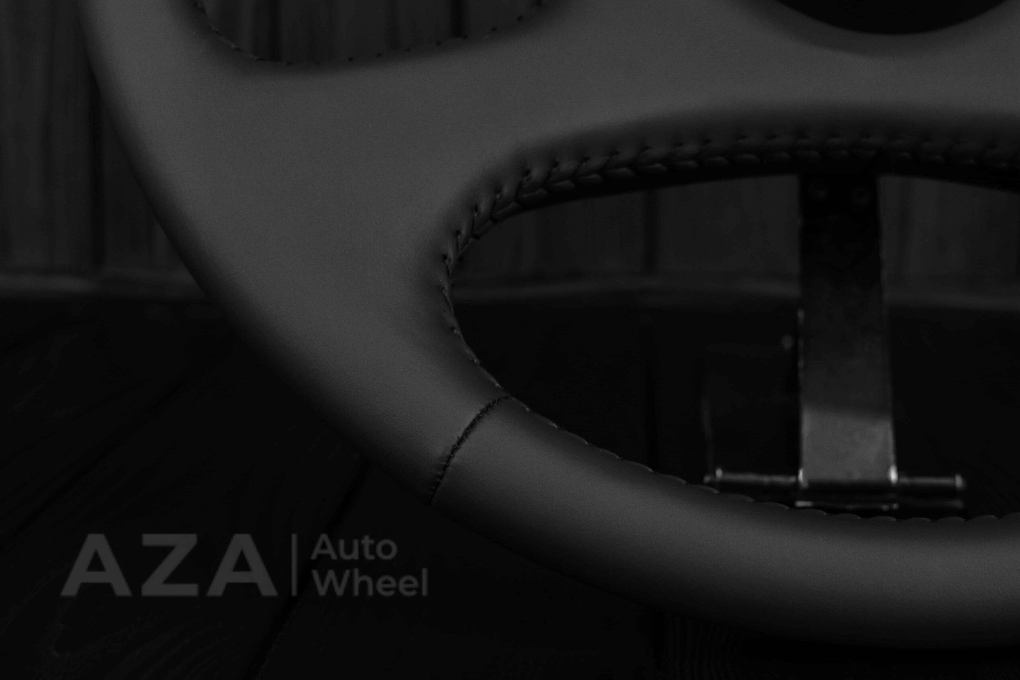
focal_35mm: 52
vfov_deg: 25.8
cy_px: 340
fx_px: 1487
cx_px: 510
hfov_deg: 37.8
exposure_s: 1/125
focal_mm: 35
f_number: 6.3
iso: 500
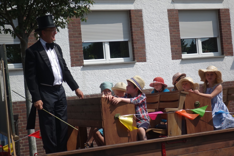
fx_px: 435
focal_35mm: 67
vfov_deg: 20.3
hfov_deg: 30.1
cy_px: 78
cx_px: 117
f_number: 8
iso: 80
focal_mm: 25.02
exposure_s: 1/1250
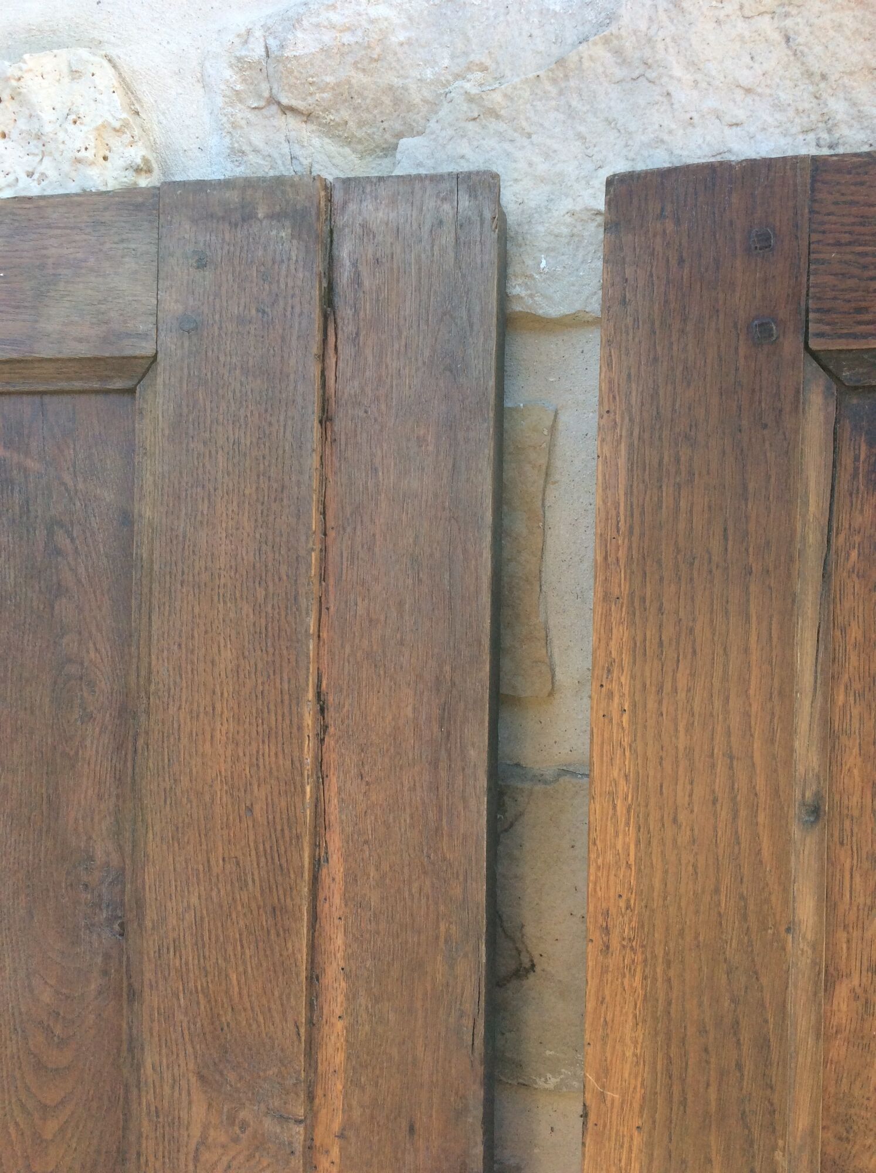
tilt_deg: -9.9
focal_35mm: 32
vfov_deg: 56.9
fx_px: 1083
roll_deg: +0.7
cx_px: 438
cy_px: 586
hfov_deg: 44.1
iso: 32
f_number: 2.4
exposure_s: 1/100
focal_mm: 3.3
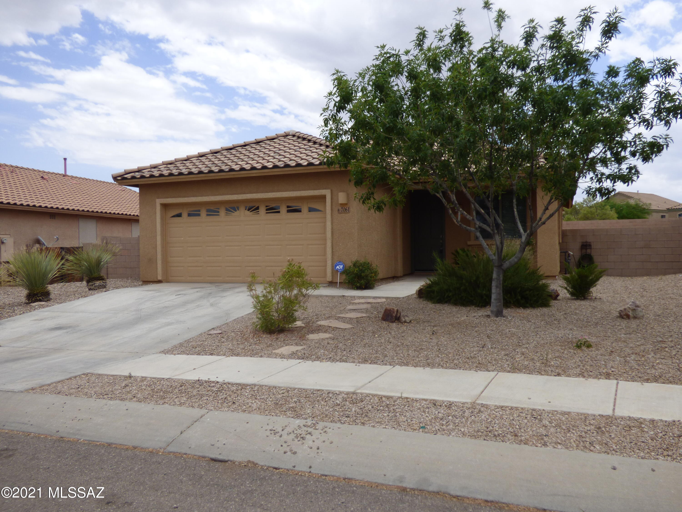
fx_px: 571
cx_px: 341
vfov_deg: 48.2
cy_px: 256
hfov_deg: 61.7
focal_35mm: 29
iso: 100
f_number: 3.2
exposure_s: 1/1300
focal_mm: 5.04
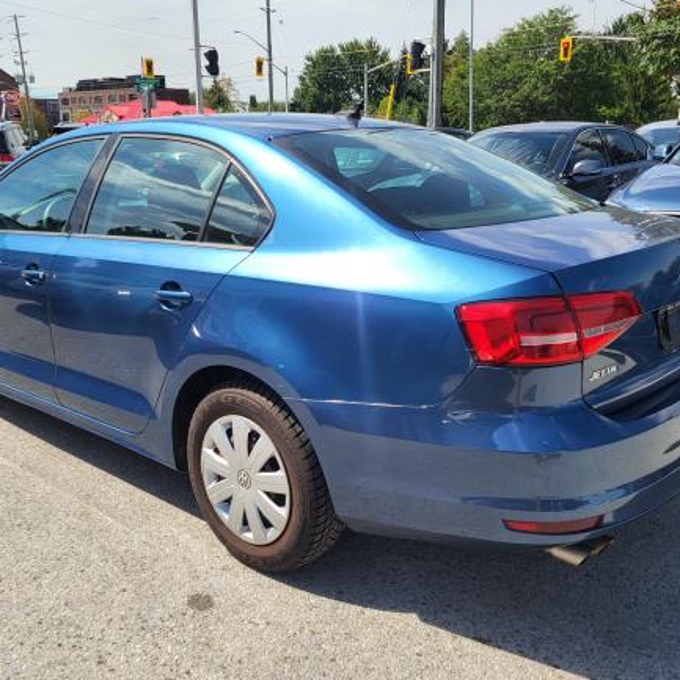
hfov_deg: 48.4
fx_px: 756
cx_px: 324
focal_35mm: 34
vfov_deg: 48.4
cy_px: 328
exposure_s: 1/2302
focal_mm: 5.4
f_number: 1.8
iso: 40
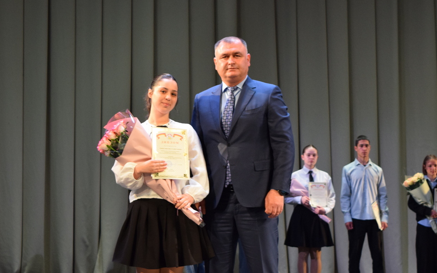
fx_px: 1006
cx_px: 218
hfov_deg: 24.5
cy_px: 139
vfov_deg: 15.4
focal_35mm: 85
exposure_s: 1/60
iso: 1400
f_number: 5.6
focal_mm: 55
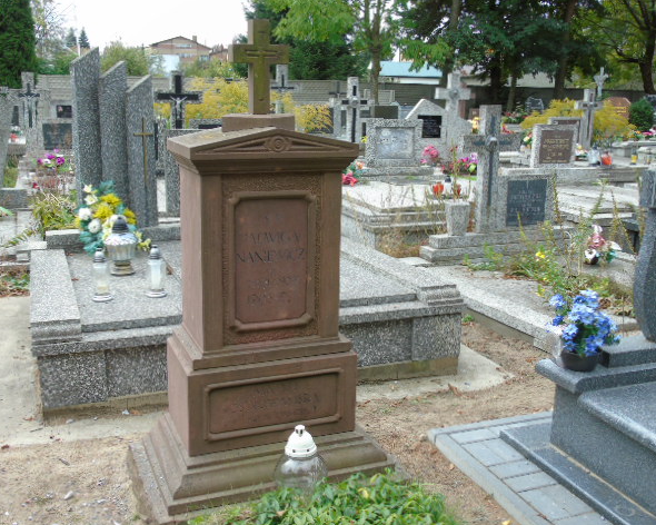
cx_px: 311
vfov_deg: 41.2
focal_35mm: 36
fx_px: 699
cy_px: 262
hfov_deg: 50.3
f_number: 3.8
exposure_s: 1/100
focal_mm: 6.1
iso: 80
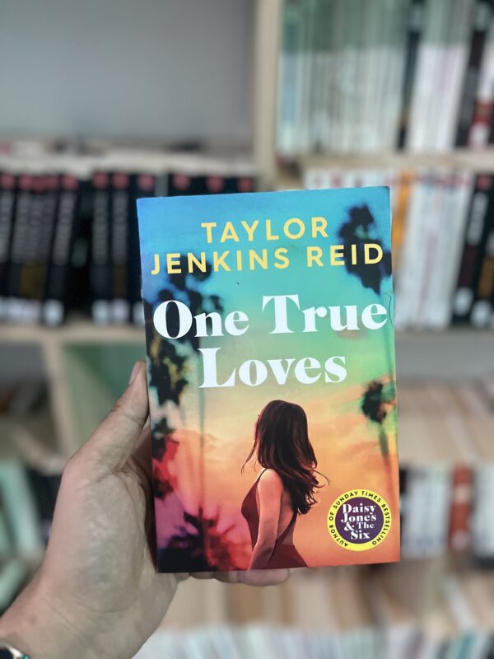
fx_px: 495
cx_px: 247
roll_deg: +1.0
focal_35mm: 26
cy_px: 330
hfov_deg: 53.1
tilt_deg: -28.3
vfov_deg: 67.3
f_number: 1.5
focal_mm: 5.7
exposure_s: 1/59
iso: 500
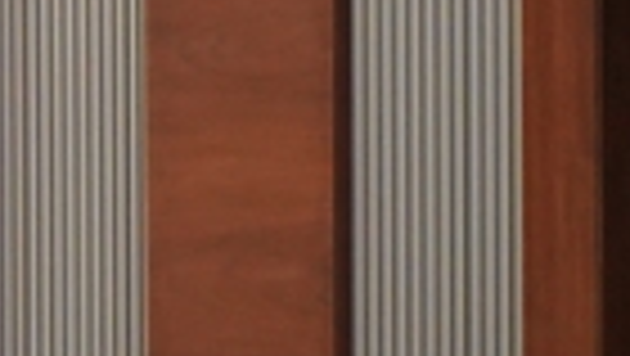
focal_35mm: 321
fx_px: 5366
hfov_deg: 6.1
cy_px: 484
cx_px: -1431
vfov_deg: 3.8
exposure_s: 1/160
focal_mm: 42
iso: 3200
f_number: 4.5
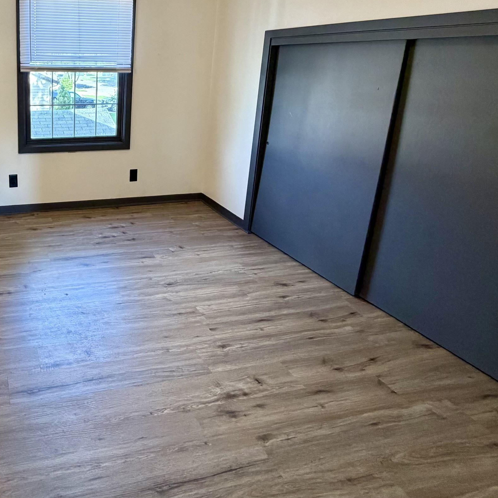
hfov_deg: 57.1
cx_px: 61
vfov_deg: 62.2
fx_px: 391
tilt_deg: -11.2
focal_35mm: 24
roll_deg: +0.1
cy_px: 139
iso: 320
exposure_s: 1/120
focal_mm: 2.22
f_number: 2.2
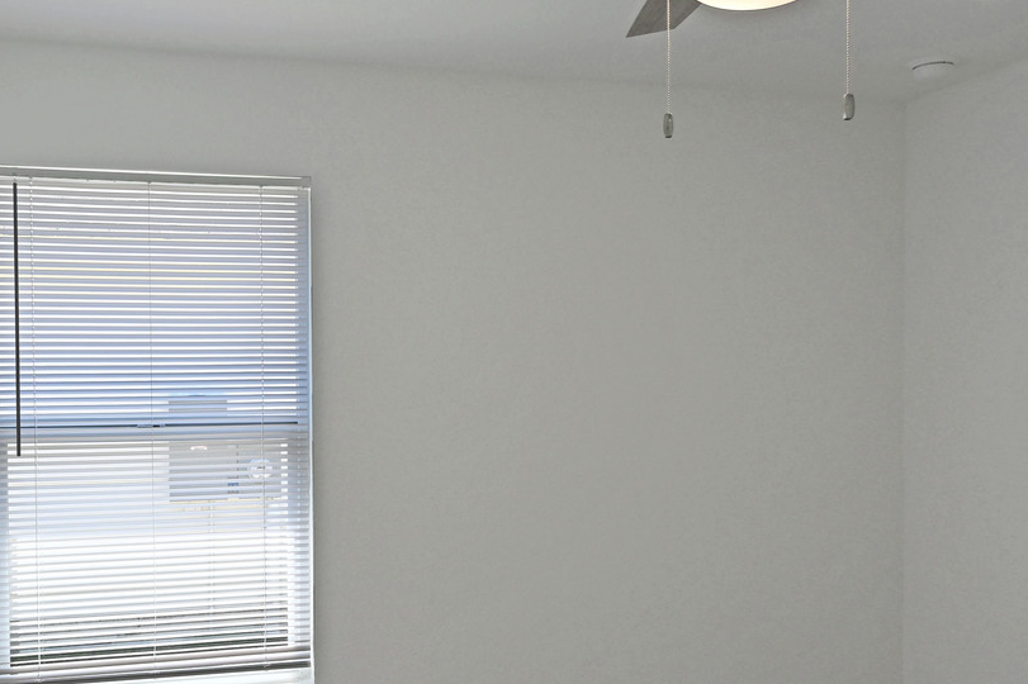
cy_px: 431
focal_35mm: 36
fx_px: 1028
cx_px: 433
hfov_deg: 52.9
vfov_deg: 36.6
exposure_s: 1/80
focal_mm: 12
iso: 64
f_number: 4.5
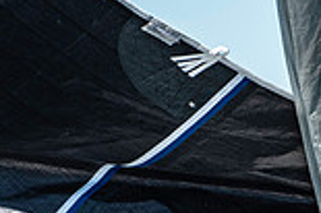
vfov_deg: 0.8
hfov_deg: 1.2
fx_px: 15516
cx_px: 313
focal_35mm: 1742
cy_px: 260
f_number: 5
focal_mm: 310
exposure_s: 1/2500
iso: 320
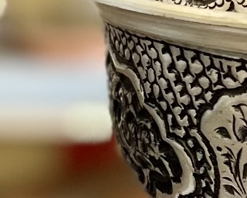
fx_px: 1909
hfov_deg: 7.4
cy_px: 64
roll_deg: -0.2
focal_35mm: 261
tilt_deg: -11.4
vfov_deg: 5.9
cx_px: 55
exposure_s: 1/187
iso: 40
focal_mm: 5.7
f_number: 1.5
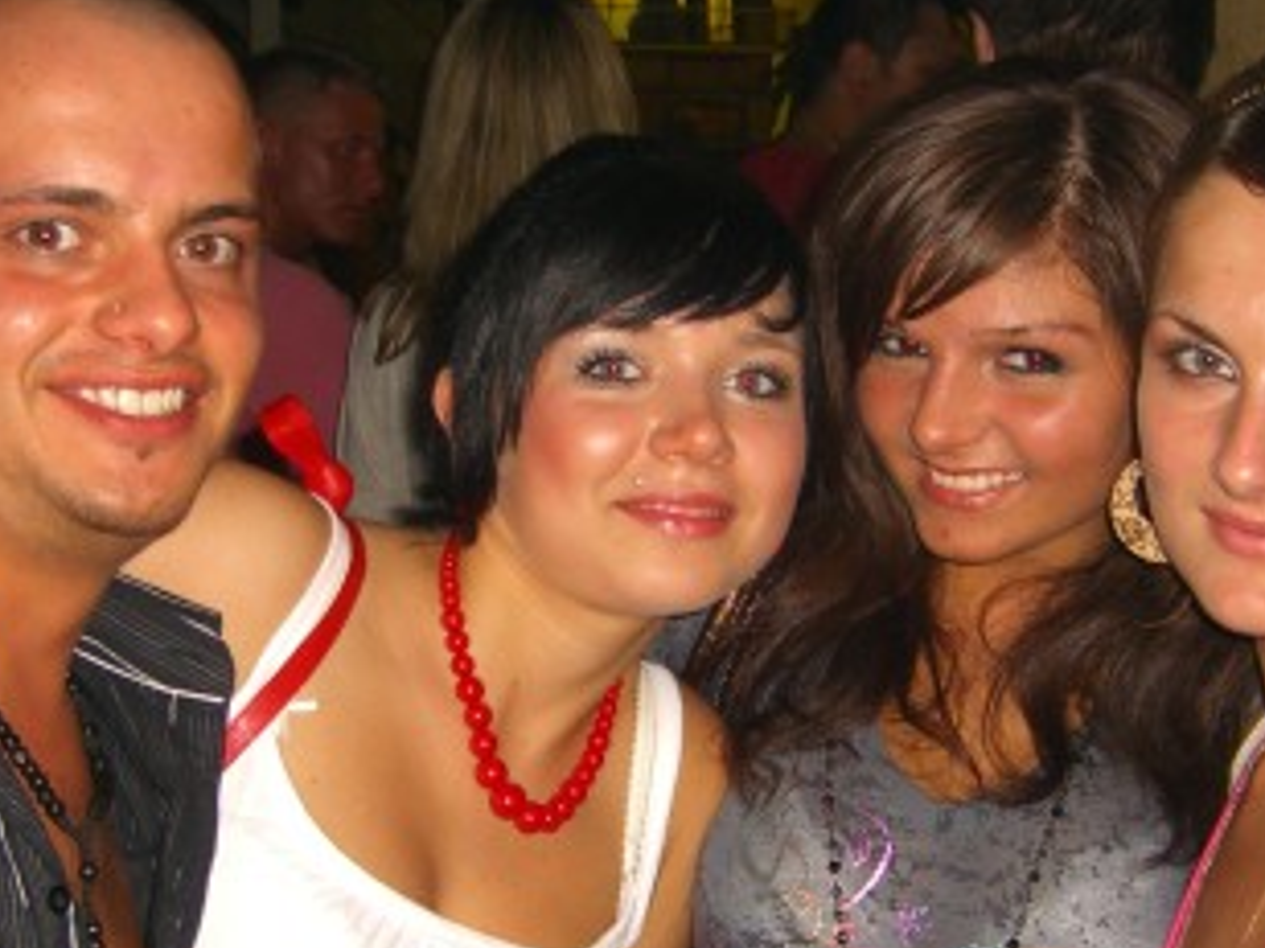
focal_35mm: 74
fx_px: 2704
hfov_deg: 26.3
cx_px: 657
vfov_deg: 19.8
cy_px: 624
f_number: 2.8
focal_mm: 7.9
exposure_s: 1/60
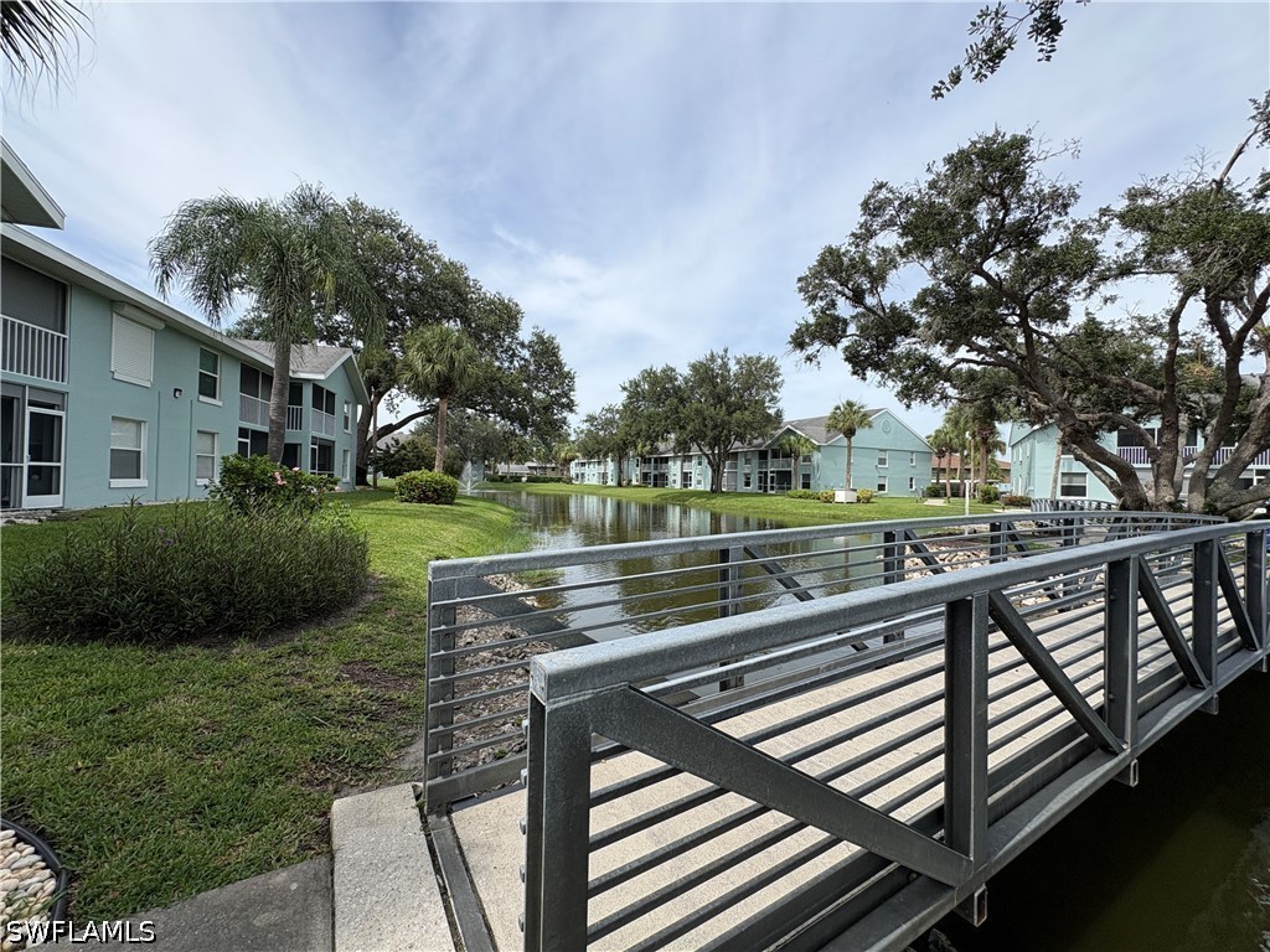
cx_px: 635
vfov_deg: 85.7
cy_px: 476
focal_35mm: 14
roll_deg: -1.5
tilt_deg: +0.2
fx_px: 514
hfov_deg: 102.1
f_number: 2.2
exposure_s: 1/1506
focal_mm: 2.22
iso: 50
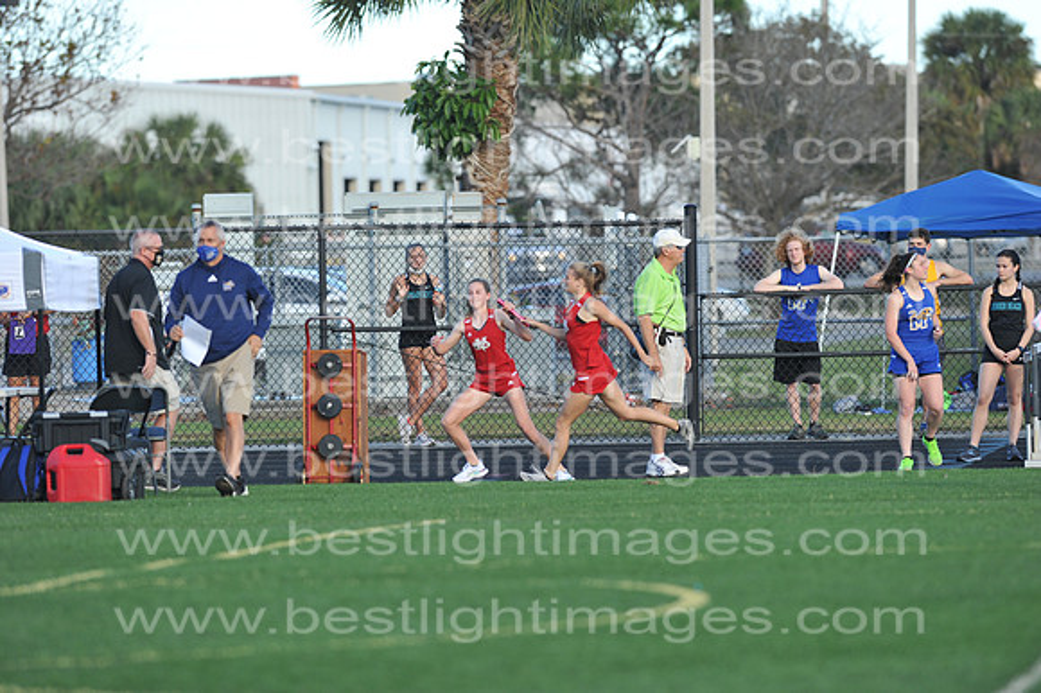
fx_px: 8670
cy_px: 346
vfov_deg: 4.6
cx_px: 520
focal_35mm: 300
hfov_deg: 6.9
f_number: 4.5
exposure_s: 1/640
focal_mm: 300
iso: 320
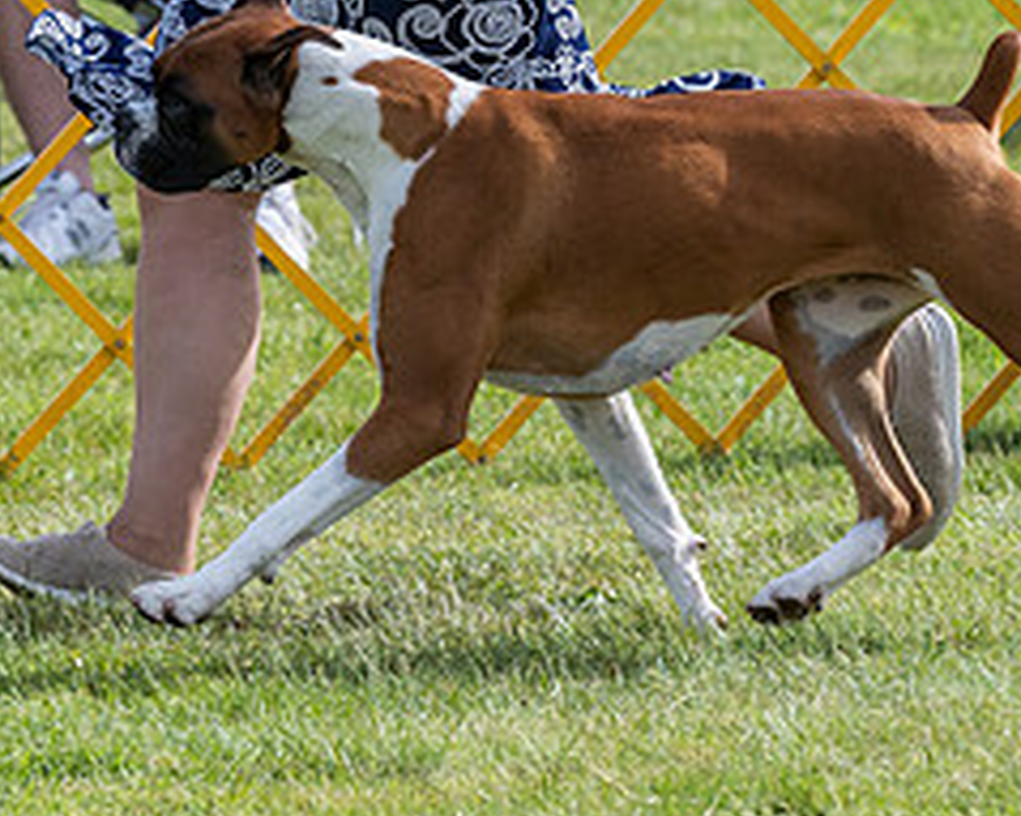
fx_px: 14045
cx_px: 397
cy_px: -256
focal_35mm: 465
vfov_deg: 3.3
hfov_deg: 4.2
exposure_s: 1/1250
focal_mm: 155
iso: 320
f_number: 5.6
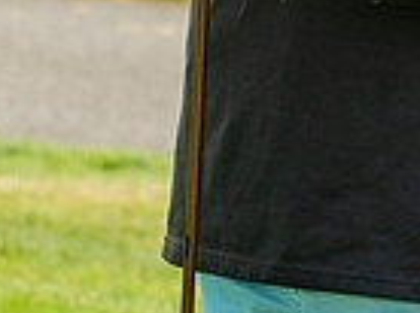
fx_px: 6940
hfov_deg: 3.5
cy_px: -370
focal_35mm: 573
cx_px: 37
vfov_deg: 2.6
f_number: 8
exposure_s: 1/200
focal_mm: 116
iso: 200
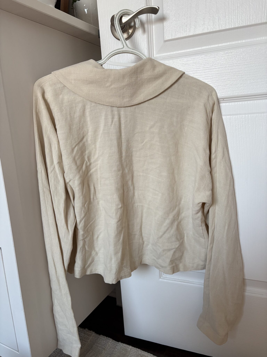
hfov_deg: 53.1
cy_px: 178
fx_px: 267
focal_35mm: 26
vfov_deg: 67.3
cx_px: 134
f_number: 1.6
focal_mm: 5.96
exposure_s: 1/109
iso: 125
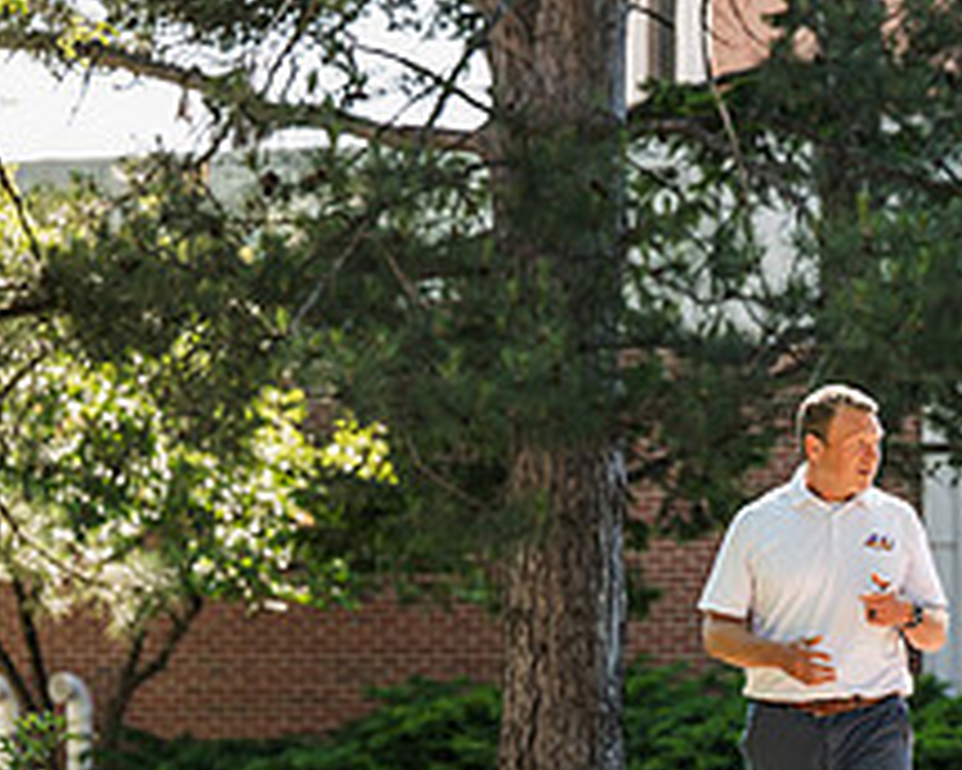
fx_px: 7944
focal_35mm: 279
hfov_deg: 6.9
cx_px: 1257
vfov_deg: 5.5
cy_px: 674
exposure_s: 1/250
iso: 125
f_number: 3.5
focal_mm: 110
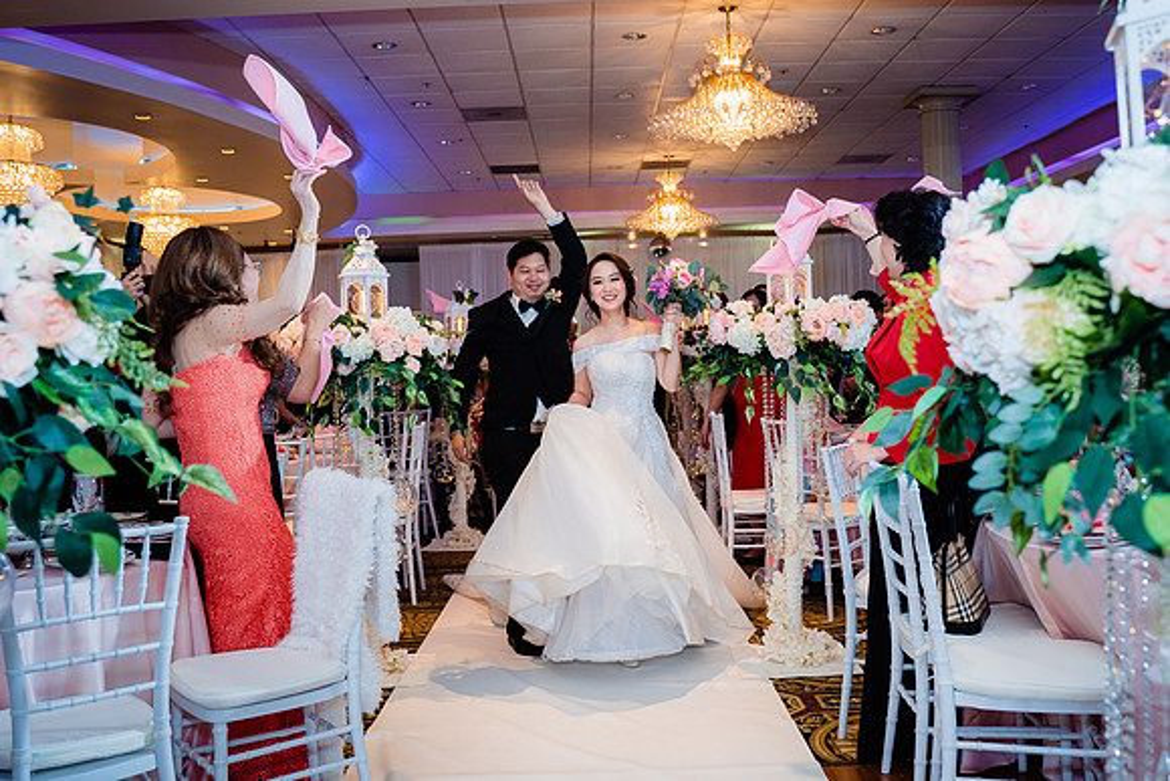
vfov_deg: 39.9
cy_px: 377
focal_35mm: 33
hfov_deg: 57.1
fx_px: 1075
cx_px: 580
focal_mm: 28
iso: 1250
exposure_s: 1/160
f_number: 3.5
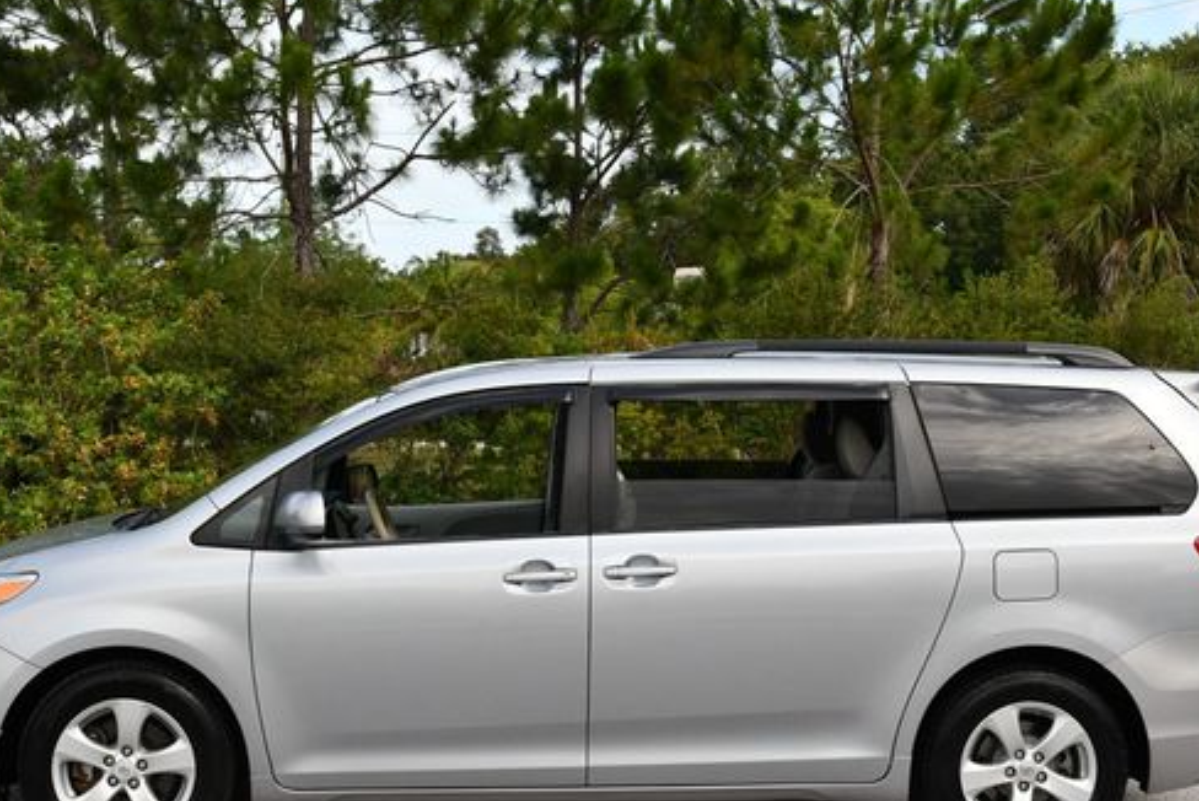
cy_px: 450
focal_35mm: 63
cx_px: 597
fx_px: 2099
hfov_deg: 31.9
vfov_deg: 21.6
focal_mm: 24
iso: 200
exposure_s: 1/250
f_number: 7.1
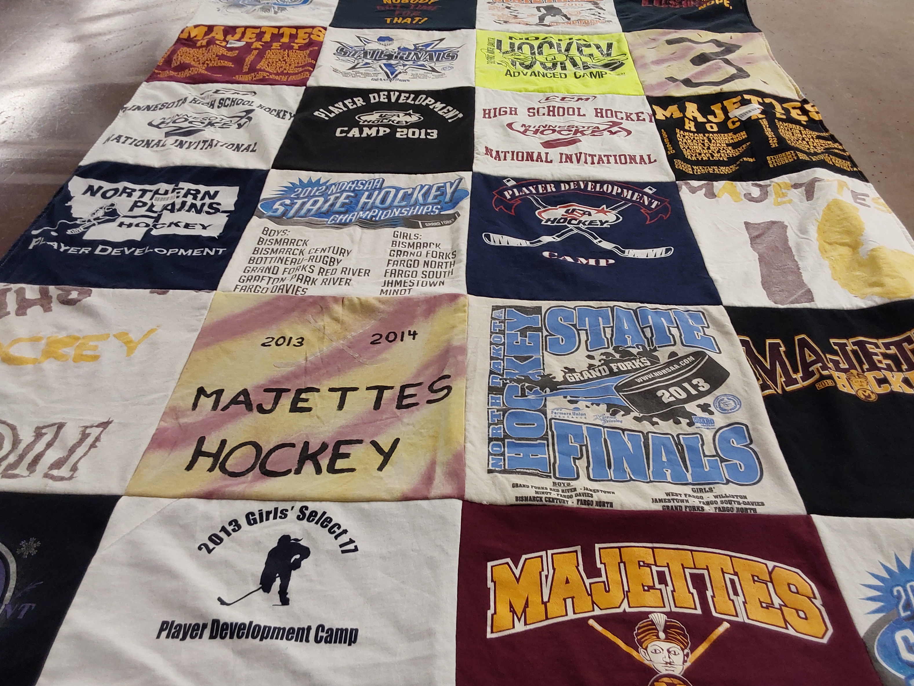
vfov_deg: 48.2
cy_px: 348
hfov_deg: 61.6
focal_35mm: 29
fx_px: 766
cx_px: 468
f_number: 1.9
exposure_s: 1/50
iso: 80
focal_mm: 2.91
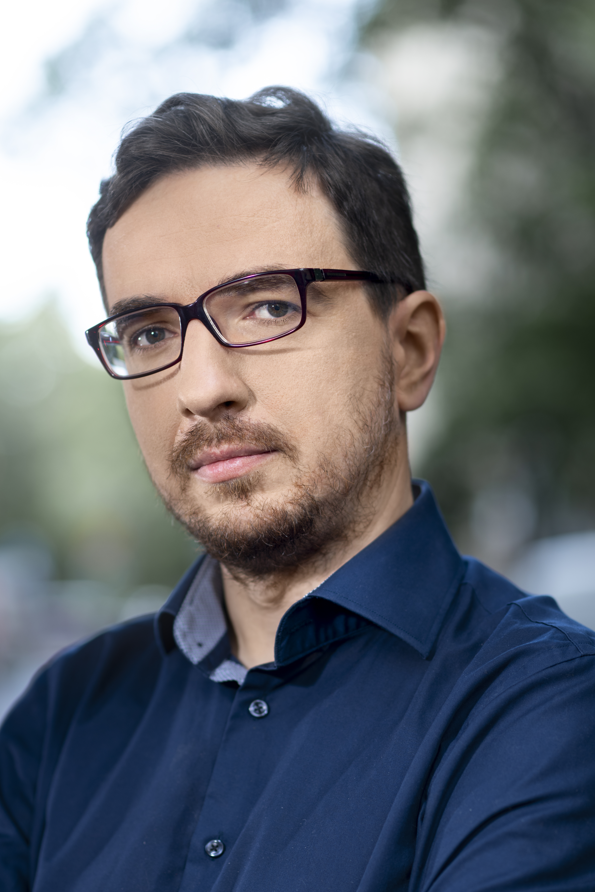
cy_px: 497
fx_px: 2553
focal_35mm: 103
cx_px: 288
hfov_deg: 13.3
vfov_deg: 19.8
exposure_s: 1/200
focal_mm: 85
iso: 80
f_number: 2.2
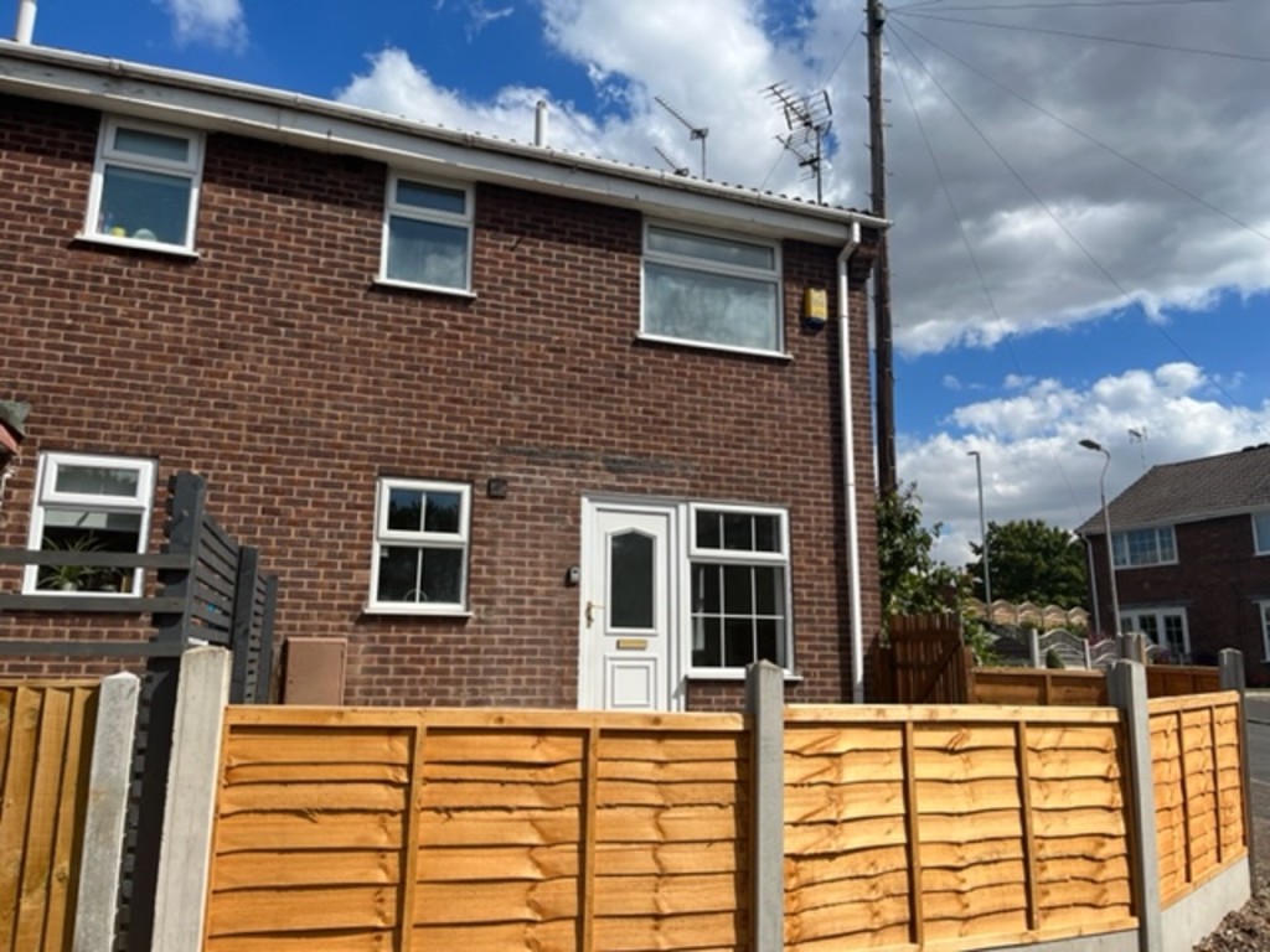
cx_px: 635
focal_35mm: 26
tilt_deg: +11.8
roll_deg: -0.4
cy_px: 476
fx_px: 954
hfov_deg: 67.3
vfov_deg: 53.1
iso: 50
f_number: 1.6
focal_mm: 5.1
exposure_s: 1/4484
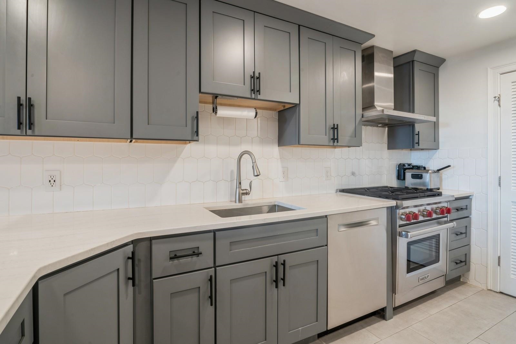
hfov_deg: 93.3
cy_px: 172
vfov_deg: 70.5
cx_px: 258
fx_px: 244
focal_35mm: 17
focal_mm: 17
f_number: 11
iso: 200
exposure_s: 1/2
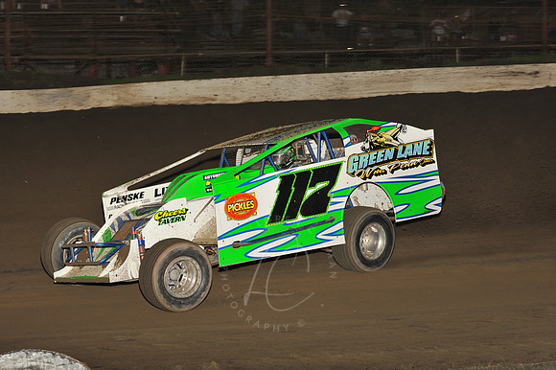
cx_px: 278
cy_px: 185
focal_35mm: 80
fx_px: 1235
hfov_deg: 25.4
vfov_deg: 17.0
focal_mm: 80
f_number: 8
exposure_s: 1/320
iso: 800
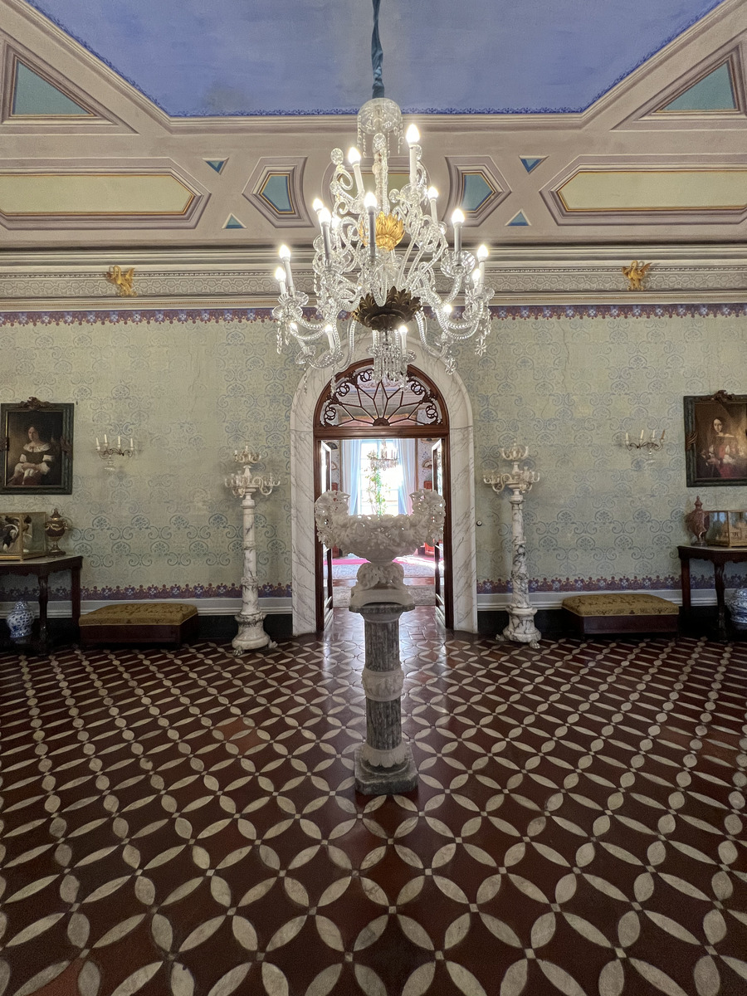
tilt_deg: +0.6
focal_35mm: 13
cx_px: 374
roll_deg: +1.0
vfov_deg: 106.2
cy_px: 498
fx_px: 374
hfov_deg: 89.9
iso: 250
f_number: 1.8
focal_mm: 1.57
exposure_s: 1/50
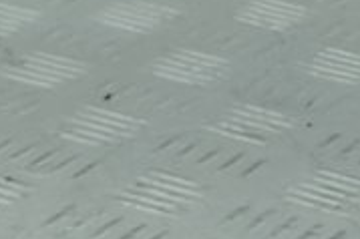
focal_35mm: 155
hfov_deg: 10.9
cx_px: -555
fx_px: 1549
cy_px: 596
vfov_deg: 8.1
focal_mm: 4.2
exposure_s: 1/164
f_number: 1.7
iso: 40
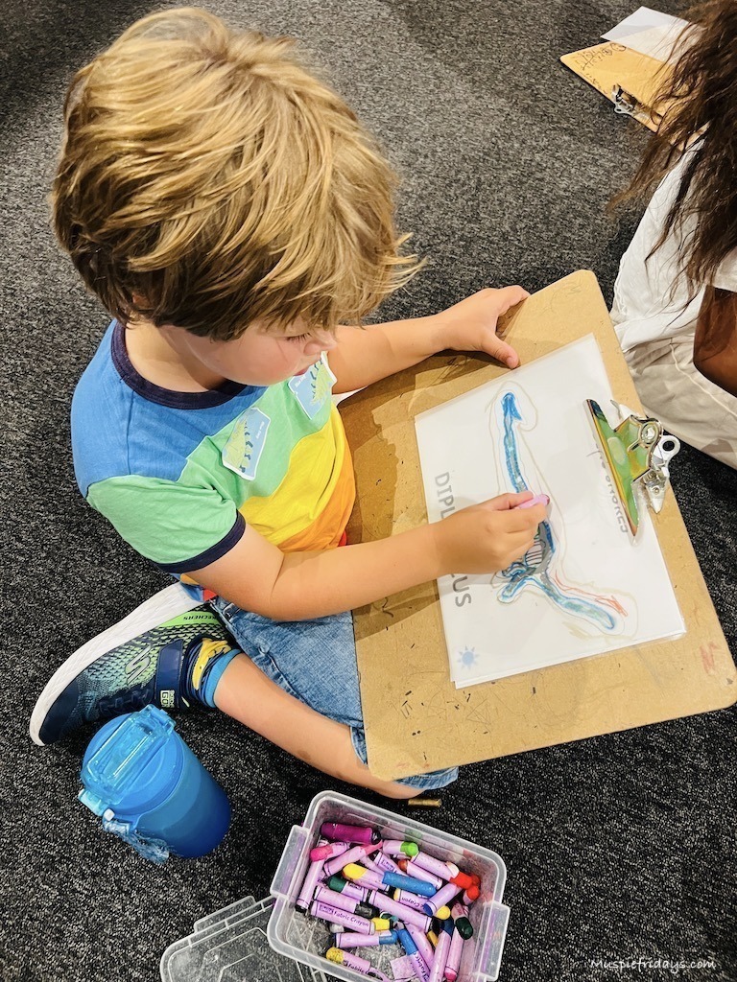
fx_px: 738
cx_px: 368
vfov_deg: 67.3
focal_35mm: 26
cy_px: 491
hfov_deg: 53.1
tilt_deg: -58.6
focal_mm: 5.7
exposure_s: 1/50
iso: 320
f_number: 1.5
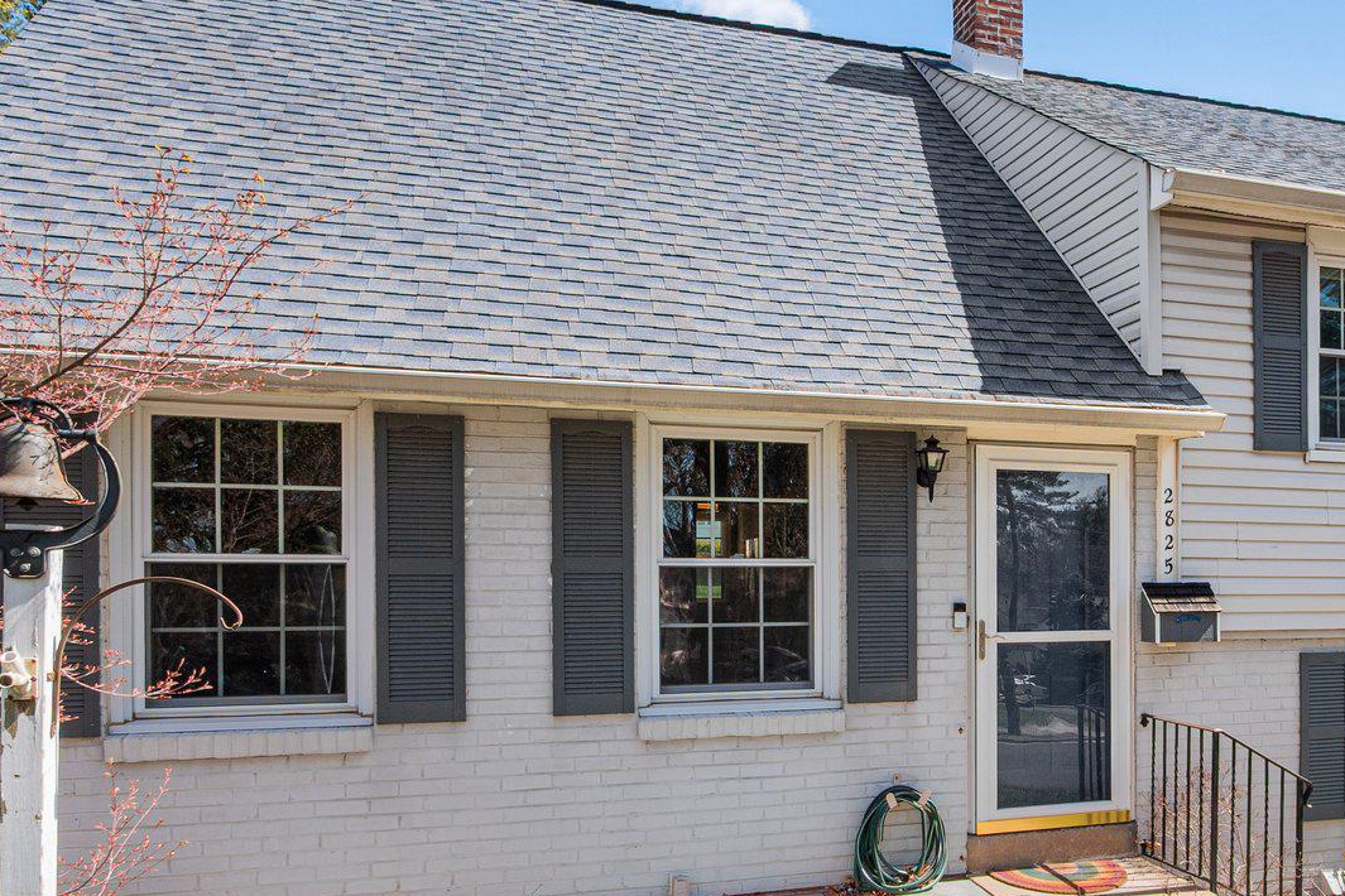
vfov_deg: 46.3
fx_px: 1046
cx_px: 888
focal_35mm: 28
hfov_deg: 63.9
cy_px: 516
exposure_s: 1/250
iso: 200
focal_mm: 7
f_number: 7.1
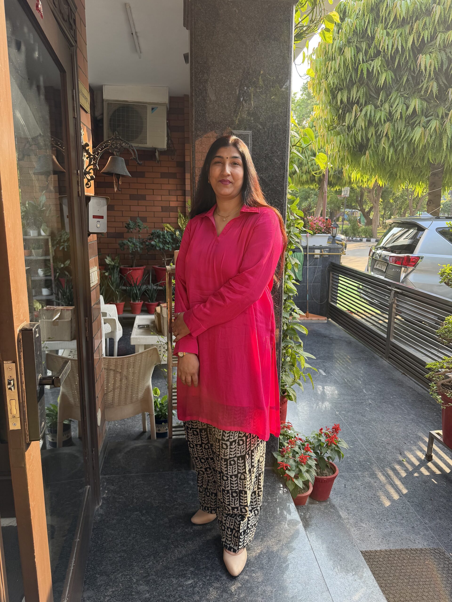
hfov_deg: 56.8
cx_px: 226
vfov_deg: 71.6
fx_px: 418
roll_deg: -0.4
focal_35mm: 24
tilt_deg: -11.4
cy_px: 301
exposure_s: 1/207
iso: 80
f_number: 1.78
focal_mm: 6.76
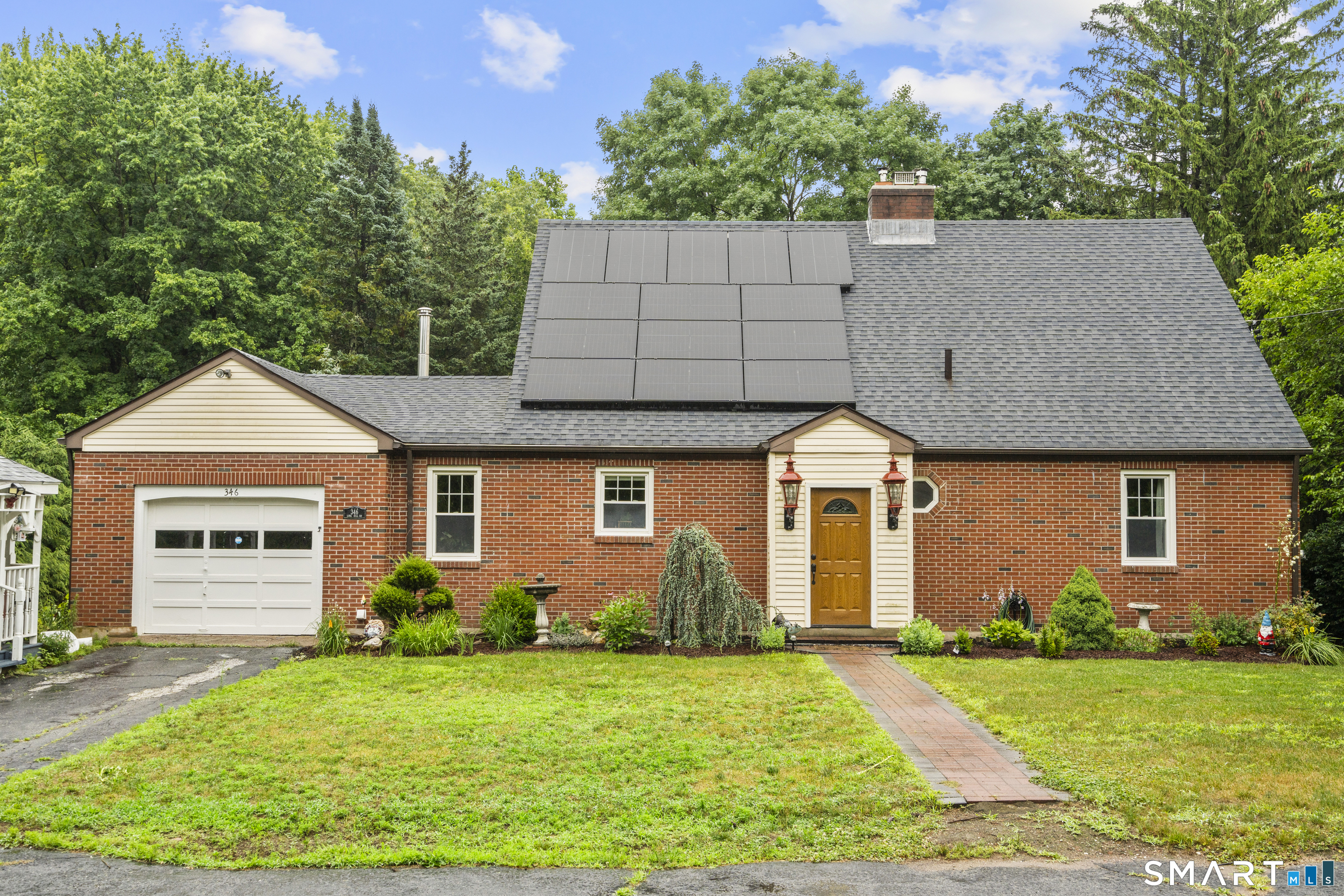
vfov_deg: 37.9
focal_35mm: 35
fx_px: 1307
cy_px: 448
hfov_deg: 54.4
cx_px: 672
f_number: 9
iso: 200
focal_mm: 35
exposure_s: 1/13
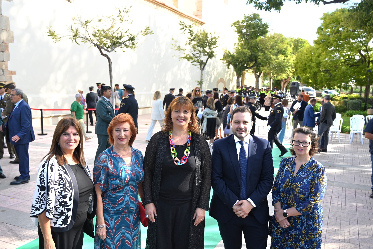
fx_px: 357
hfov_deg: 55.1
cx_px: 186
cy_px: 124
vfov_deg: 38.4
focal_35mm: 34
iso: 400
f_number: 4
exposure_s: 1/667
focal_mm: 34.5
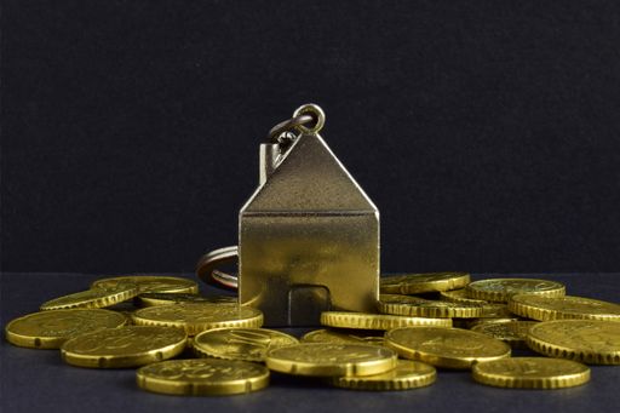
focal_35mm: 75
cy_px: 206
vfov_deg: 18.2
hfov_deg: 27.0
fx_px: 1291
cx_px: 310
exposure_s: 1/4
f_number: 14
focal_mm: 50
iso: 100
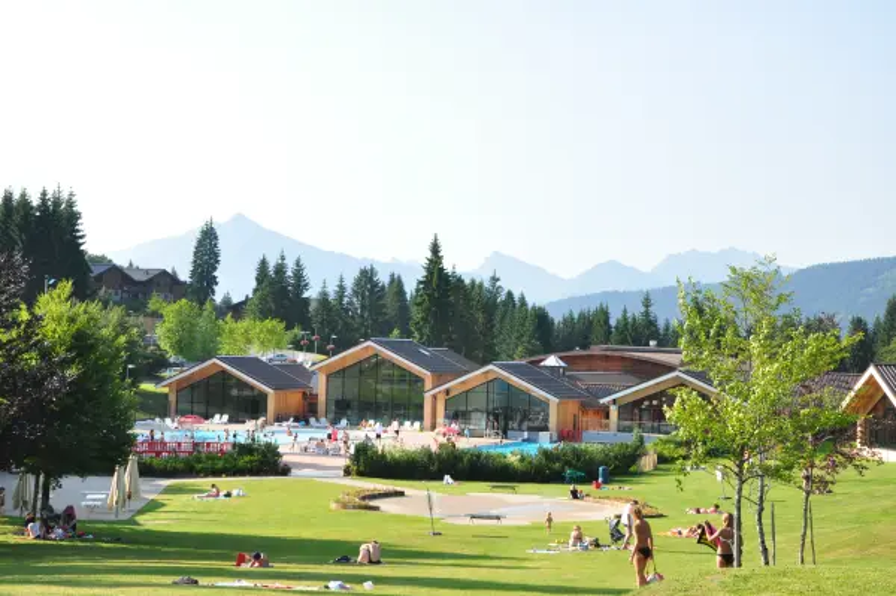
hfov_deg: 29.9
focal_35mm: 68
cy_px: 298
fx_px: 1679
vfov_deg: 20.1
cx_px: 448
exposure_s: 1/640
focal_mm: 45
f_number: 11
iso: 800
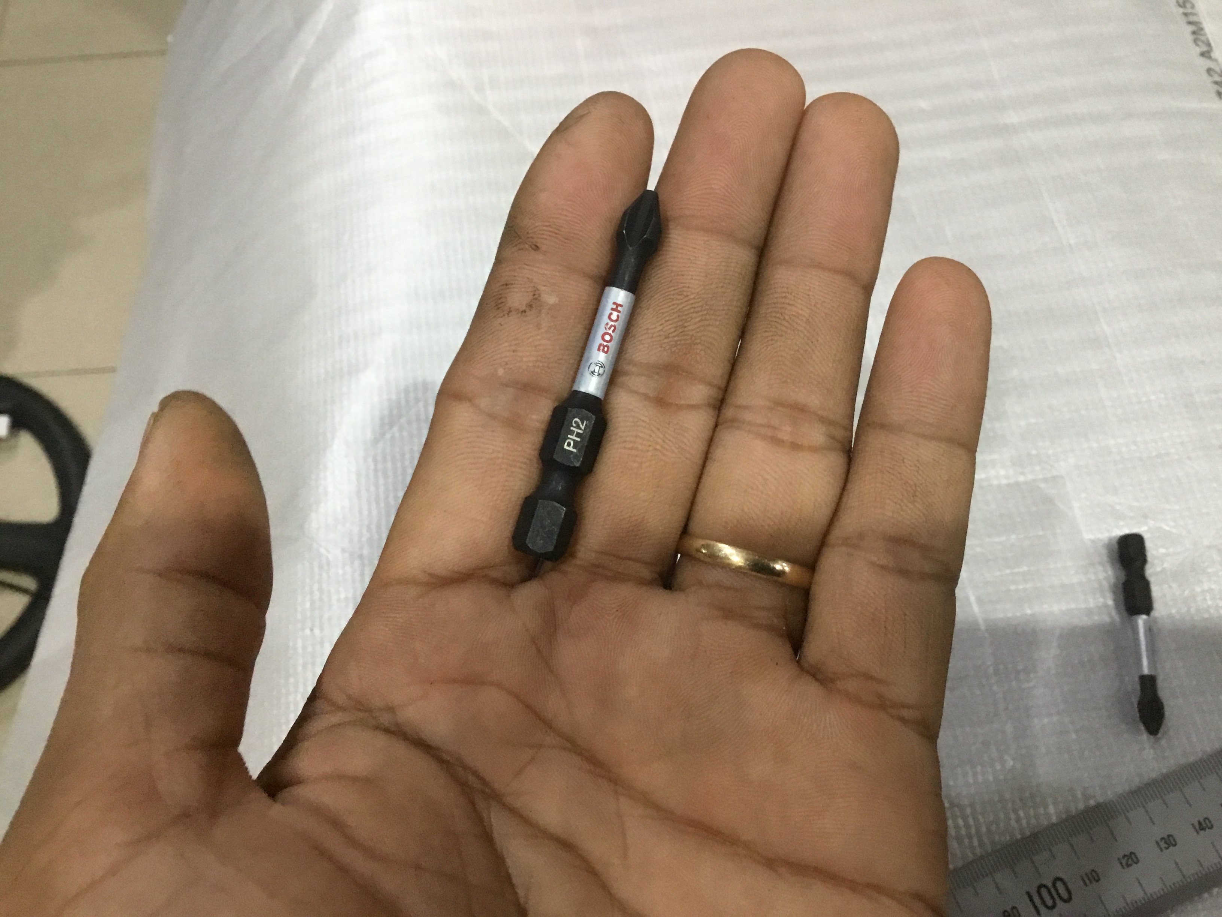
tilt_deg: -65.5
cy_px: 458
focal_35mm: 31
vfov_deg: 45.4
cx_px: 611
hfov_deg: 58.4
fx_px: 1094
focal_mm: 3.3
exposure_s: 1/20
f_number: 2.4
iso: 200
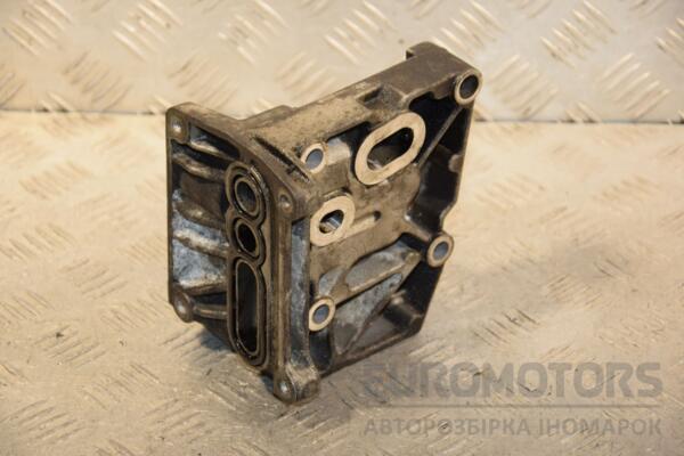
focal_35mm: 120
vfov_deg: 11.4
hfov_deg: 17.1
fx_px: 2280
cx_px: 342
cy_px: 228
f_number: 5.3
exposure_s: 1/160
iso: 800
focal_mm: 80
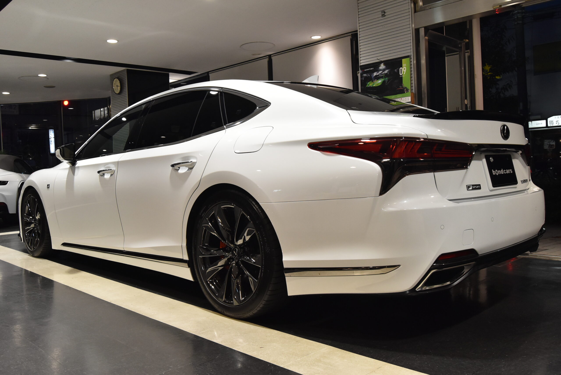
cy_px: 188
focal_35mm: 30
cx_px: 280
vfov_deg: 43.7
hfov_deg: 61.9
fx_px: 468
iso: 1400
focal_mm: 20
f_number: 8
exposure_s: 1/30
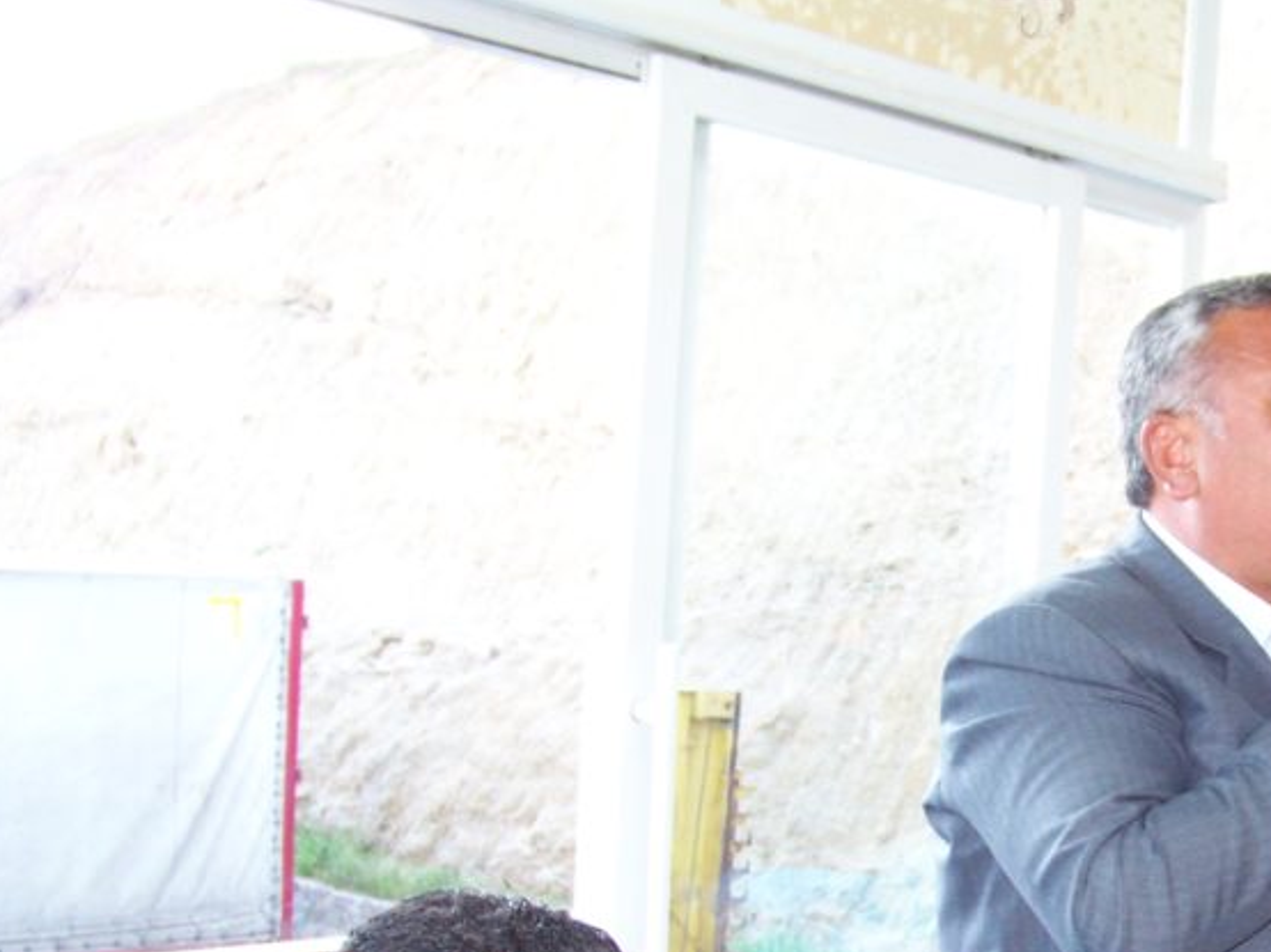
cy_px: 840
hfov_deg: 30.4
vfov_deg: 23.4
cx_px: 1124
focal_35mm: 61
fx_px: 2239
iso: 160
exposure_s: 1/30
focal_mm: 5.85
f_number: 2.8
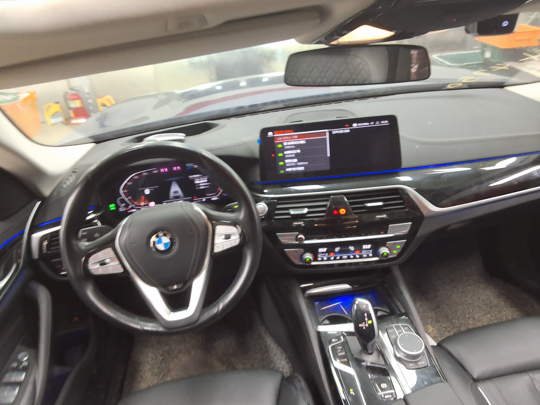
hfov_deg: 63.4
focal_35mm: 28
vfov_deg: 49.7
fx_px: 437
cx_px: 270
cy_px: 202
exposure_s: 1/30
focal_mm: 2.91
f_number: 1.9
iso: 200
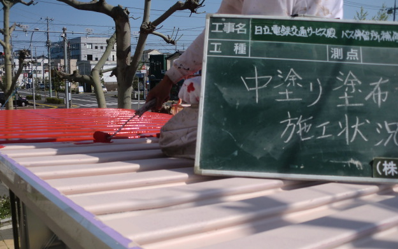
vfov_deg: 33.5
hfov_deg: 51.5
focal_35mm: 38
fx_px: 412
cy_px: 148
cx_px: 199
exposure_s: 1/400
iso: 64
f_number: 7.8
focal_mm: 6.3
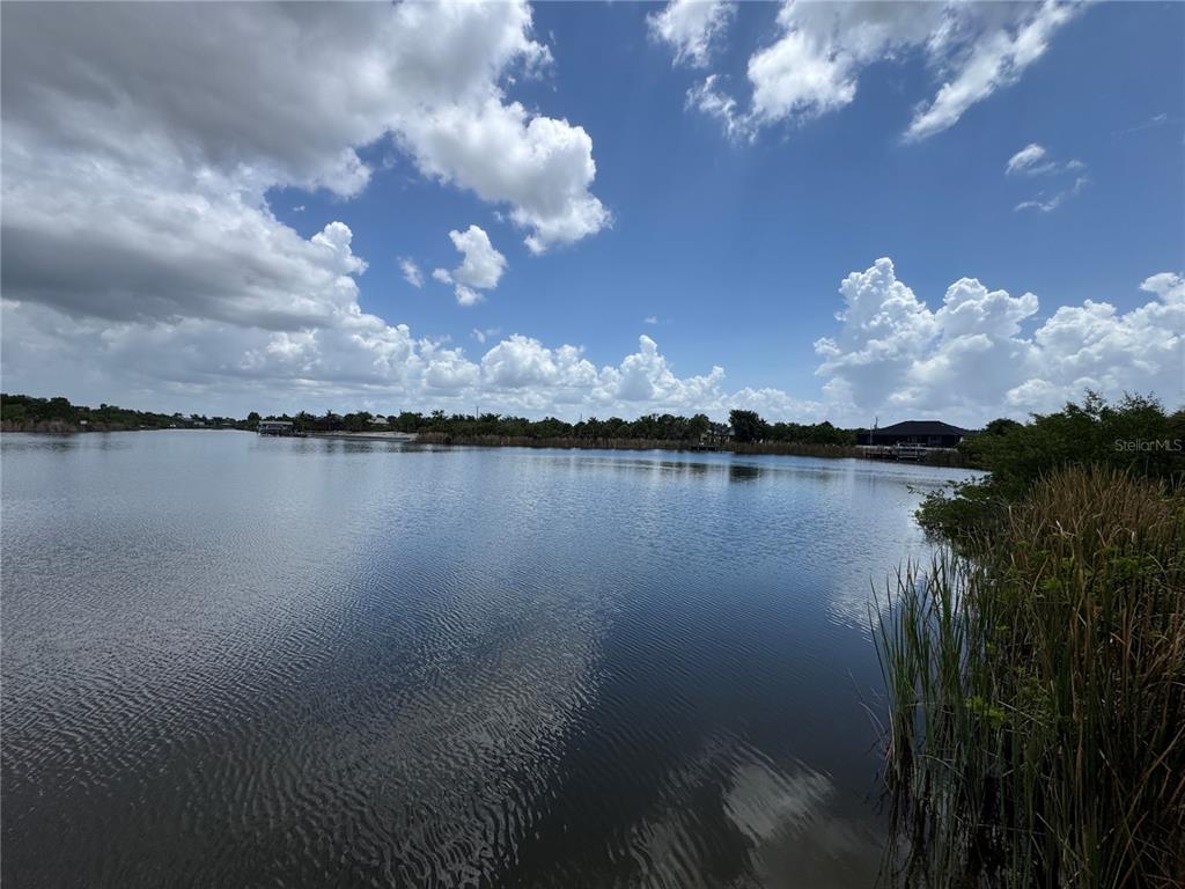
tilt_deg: -1.2
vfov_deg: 85.7
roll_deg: -1.1
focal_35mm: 14
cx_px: 592
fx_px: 479
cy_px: 444
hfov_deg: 102.1
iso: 40
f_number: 2.2
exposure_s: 1/3390
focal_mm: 2.22
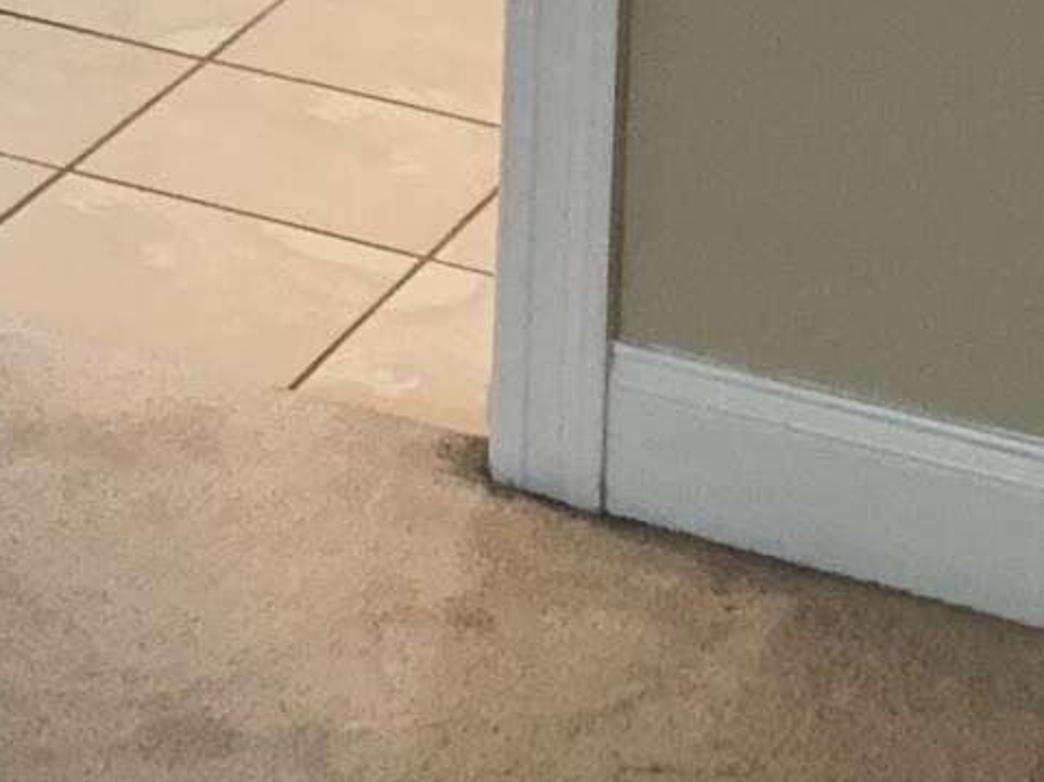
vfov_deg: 8.1
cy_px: -1333
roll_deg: +0.2
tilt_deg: -7.9
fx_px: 4915
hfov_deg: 11.2
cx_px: -937
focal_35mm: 163
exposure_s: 1/60
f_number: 1.8
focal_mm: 4.25
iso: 160
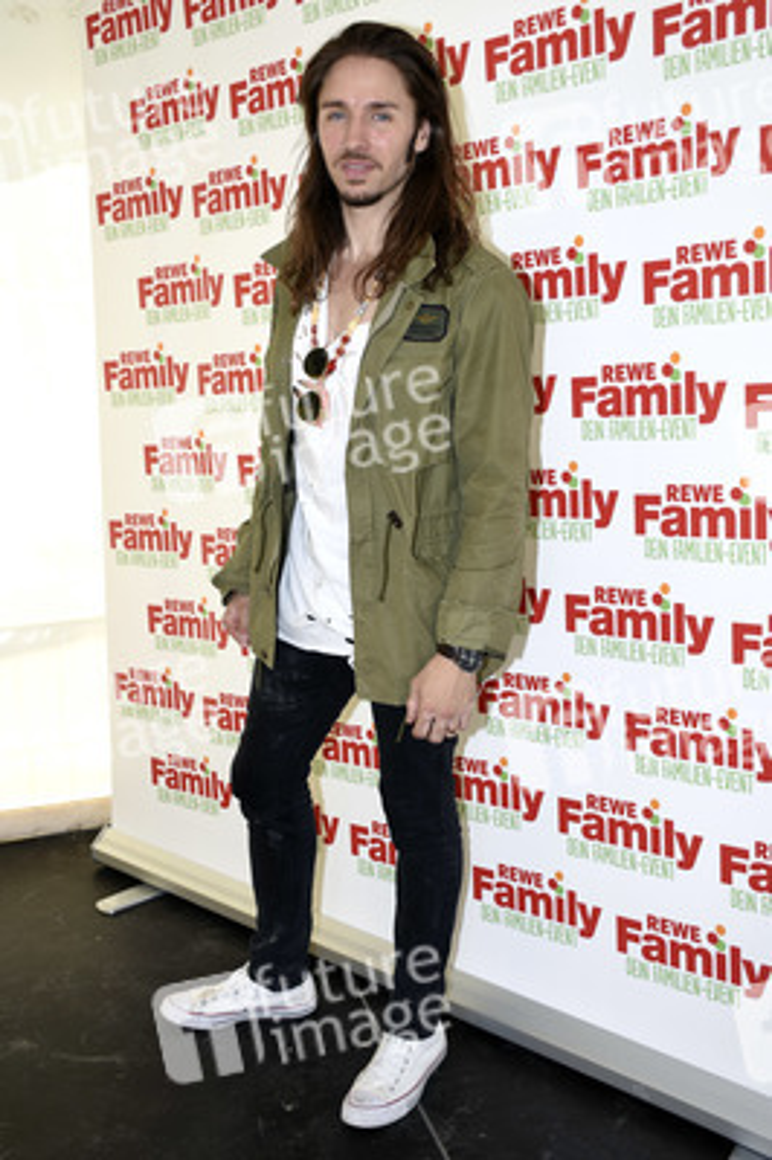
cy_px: 580
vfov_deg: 53.2
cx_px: 386
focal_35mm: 36
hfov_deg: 36.8
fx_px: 1160
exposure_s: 1/160
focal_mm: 24
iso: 160
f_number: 4.5
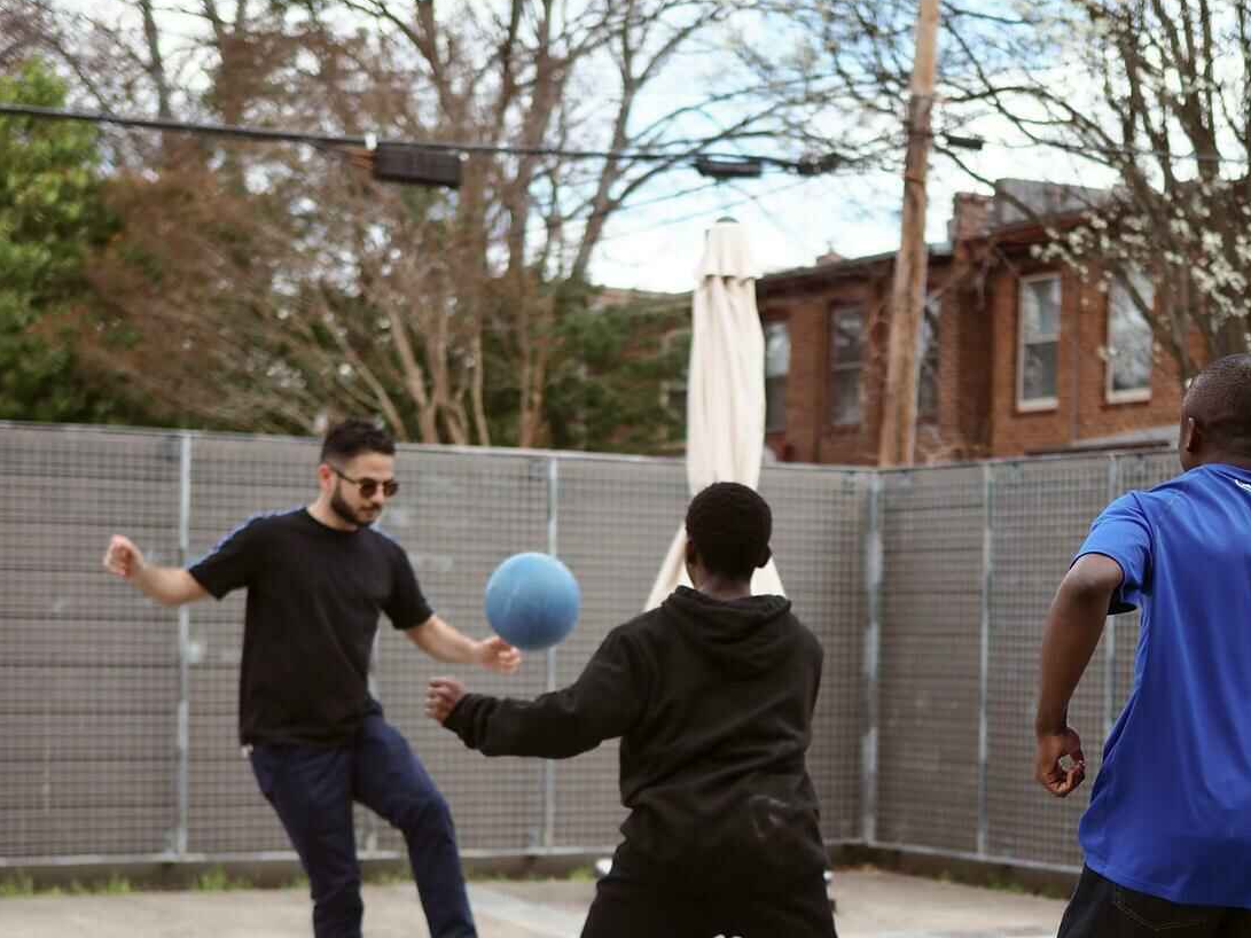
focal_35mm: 81
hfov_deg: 24.0
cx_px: 826
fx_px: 2927
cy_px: 652
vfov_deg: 18.1
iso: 200
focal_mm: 25
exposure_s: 1/3200
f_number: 1.8
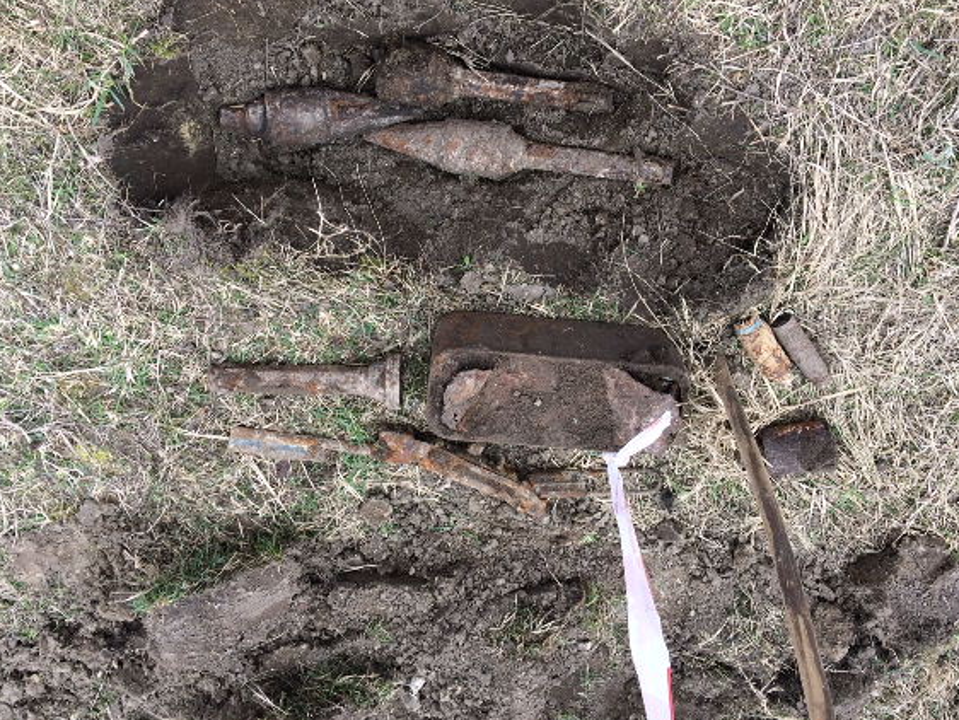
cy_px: 336
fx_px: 915
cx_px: 509
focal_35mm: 33
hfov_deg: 55.3
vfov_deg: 43.0
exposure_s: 1/604
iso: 32
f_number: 2.2
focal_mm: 4.15
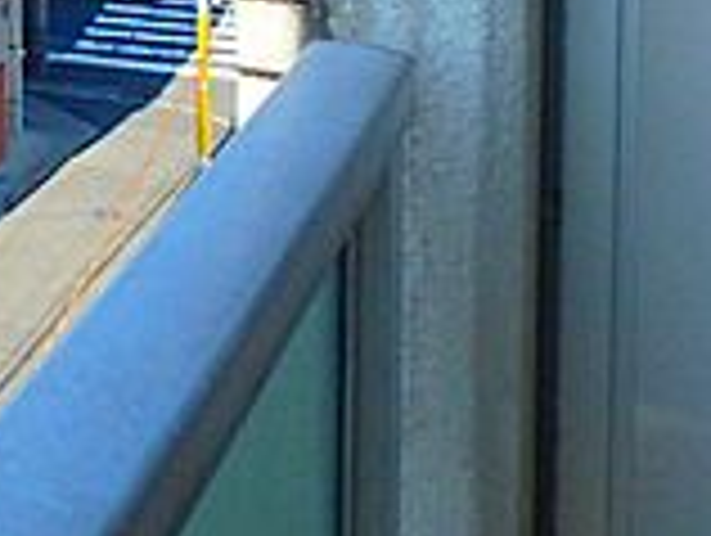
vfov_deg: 15.3
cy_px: -387
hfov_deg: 18.1
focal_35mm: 85
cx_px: -576
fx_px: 1749
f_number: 3.5
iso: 125
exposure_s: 1/640
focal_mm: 3.7
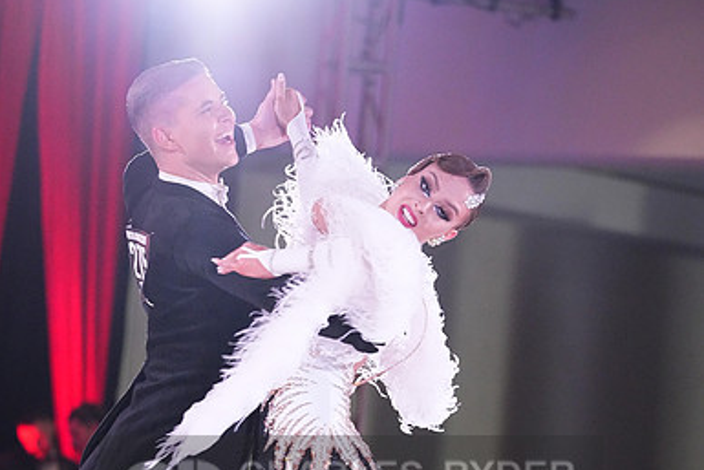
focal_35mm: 297
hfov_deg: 6.9
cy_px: 497
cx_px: 352
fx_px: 5810
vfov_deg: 4.6
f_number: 4.5
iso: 10000
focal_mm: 197
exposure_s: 1/400
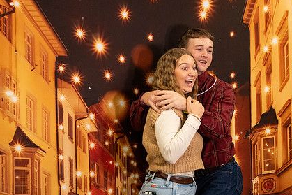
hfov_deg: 24.8
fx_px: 657
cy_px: 100
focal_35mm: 81
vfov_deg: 16.8
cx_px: 210
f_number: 4
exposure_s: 1/200
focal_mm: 50
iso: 2000
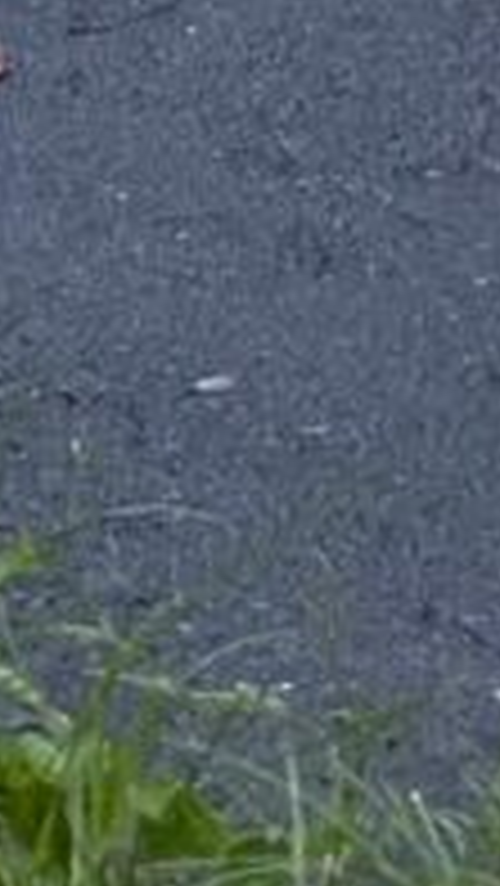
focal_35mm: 295
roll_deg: -0.7
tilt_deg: -23.7
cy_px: -801
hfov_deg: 3.9
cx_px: -1554
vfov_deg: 7.1
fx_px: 6944
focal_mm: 6
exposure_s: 1/25
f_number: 2
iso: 1000
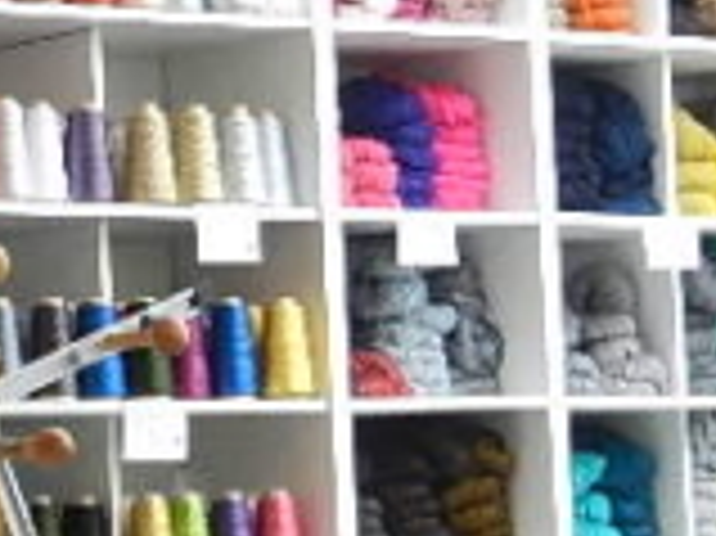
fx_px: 3989
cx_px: -374
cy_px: 453
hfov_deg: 9.9
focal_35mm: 193
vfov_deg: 7.7
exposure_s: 1/60
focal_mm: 9.4
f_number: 4.4
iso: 640
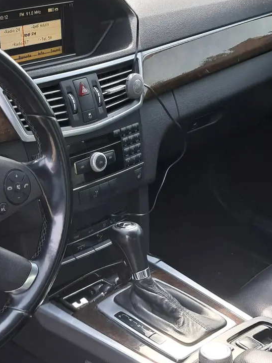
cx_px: 22
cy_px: 189
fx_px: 671
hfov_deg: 22.3
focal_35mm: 64
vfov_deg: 30.3
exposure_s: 1/118
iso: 50
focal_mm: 4
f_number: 1.8
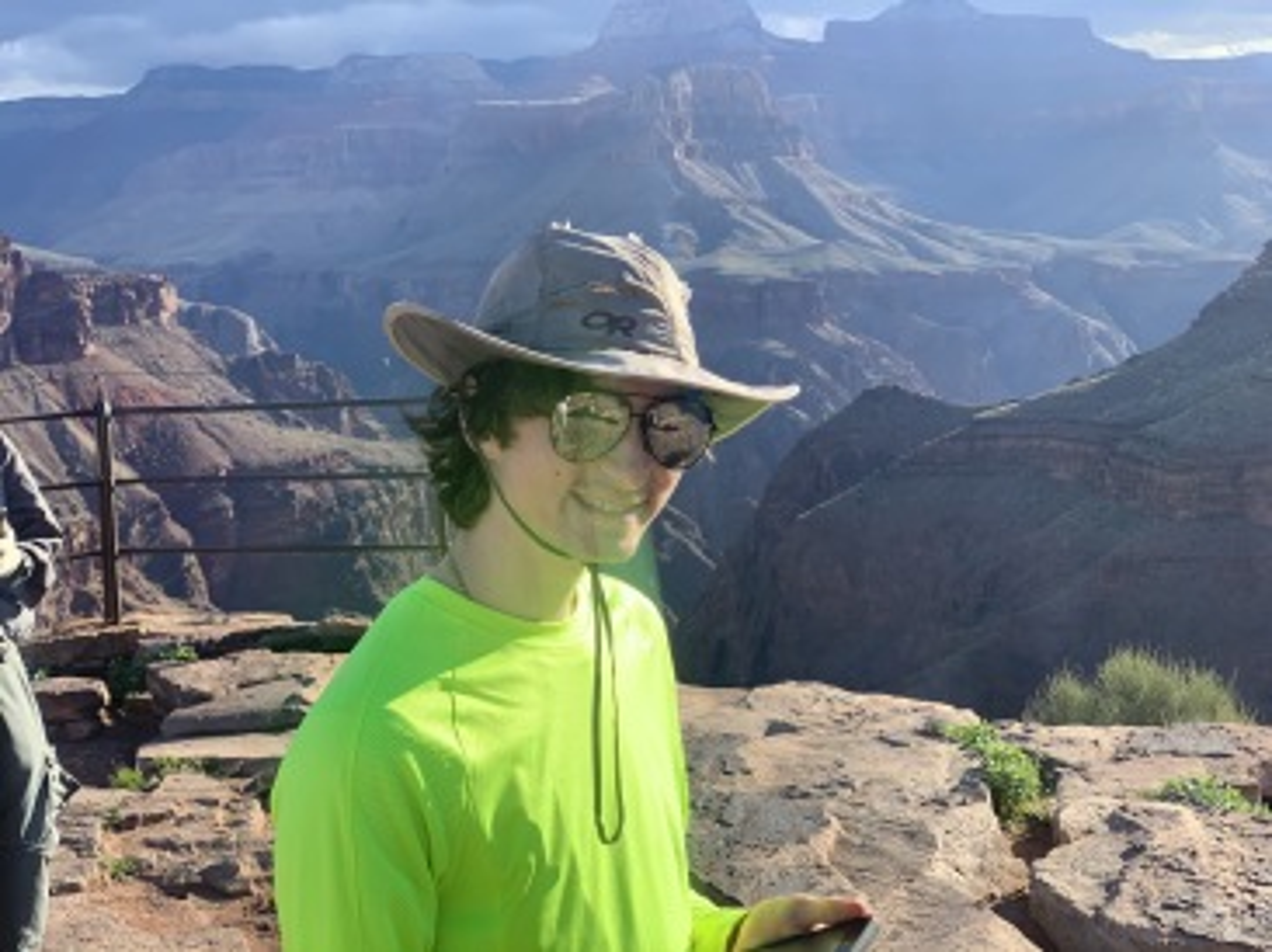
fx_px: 1910
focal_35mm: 52
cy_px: 476
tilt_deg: -5.6
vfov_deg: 28.0
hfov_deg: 36.8
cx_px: 636
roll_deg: +1.5
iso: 16
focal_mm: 6
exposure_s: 1/444
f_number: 2.4
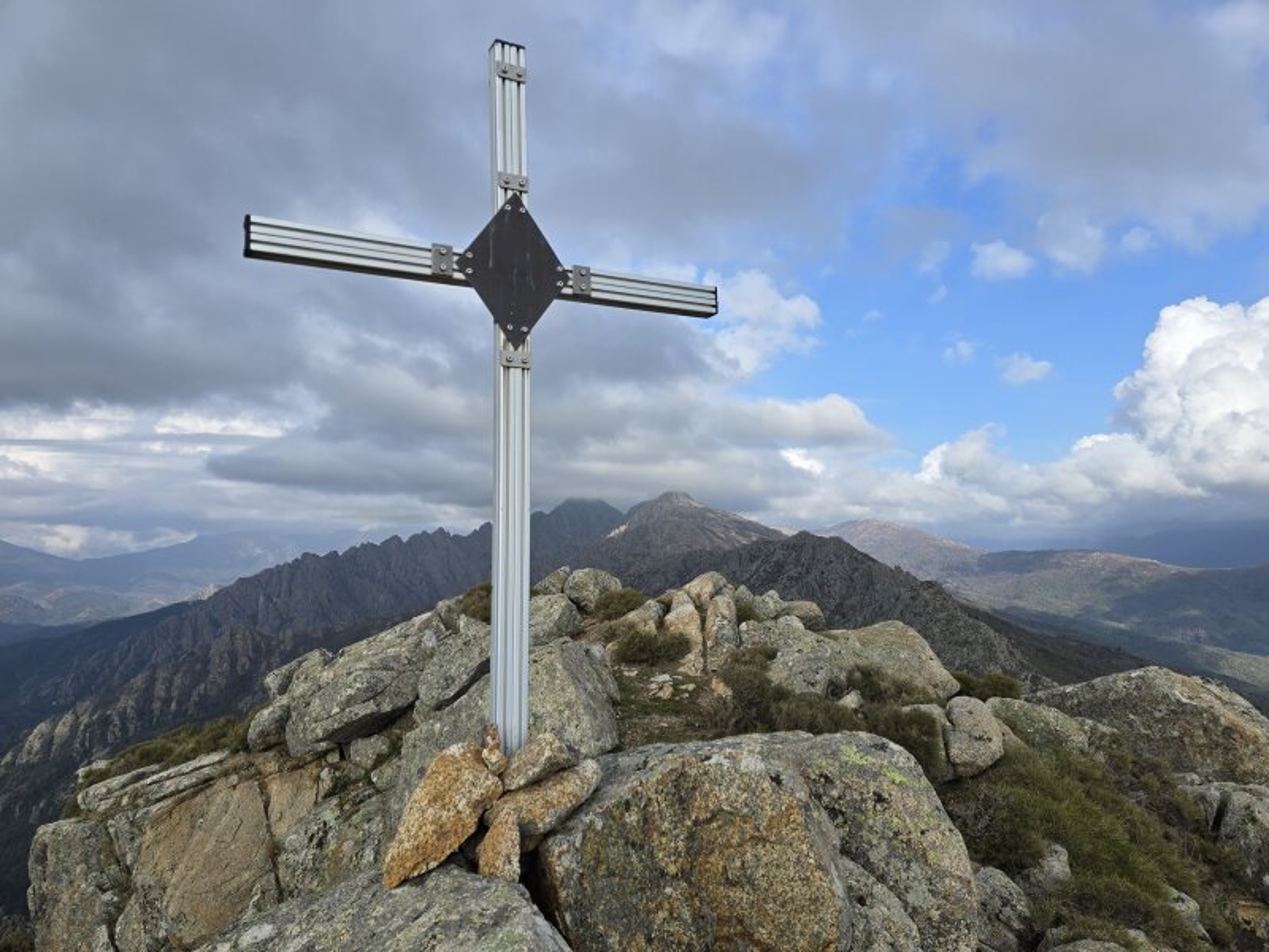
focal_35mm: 23
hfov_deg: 73.9
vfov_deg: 58.9
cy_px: 476
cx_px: 634
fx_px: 843
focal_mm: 6.3
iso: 12
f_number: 1.7
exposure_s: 1/907
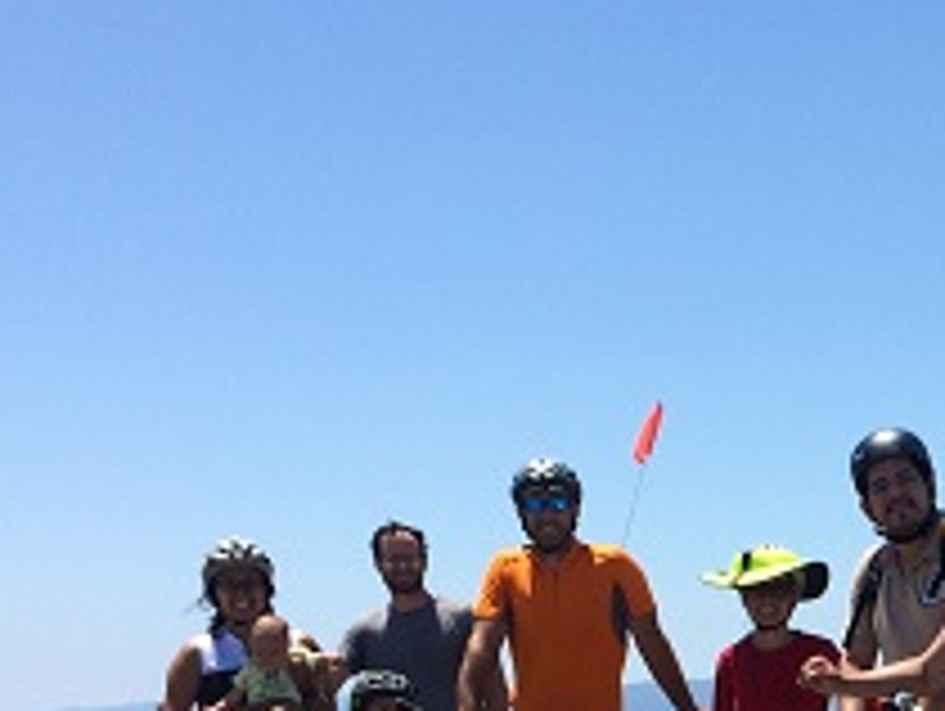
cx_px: 1123
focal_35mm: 90
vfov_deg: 15.7
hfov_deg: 20.4
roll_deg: +3.6
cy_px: 918
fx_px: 2460
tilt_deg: -4.5
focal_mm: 4.15
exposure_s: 1/2053
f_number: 2.2
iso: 32
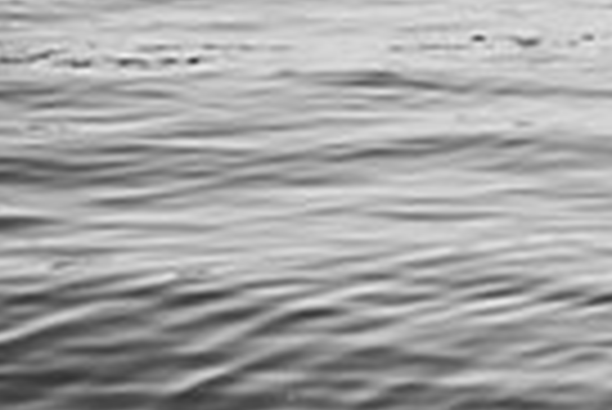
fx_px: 3625
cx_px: 1107
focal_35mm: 213
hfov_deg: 9.2
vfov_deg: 6.3
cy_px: -313
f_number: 6.3
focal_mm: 50
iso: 125
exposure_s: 1/500
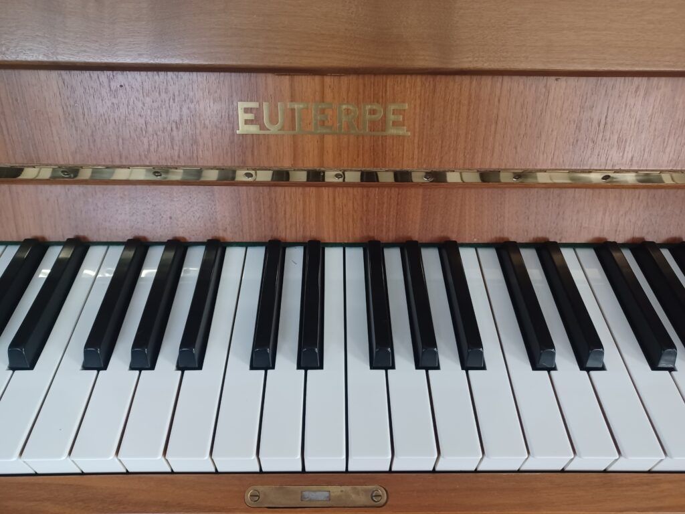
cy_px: 257
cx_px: 342
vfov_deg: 54.9
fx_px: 495
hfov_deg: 69.4
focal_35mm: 25
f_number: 1.8
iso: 500
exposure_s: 1/25
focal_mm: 4.6
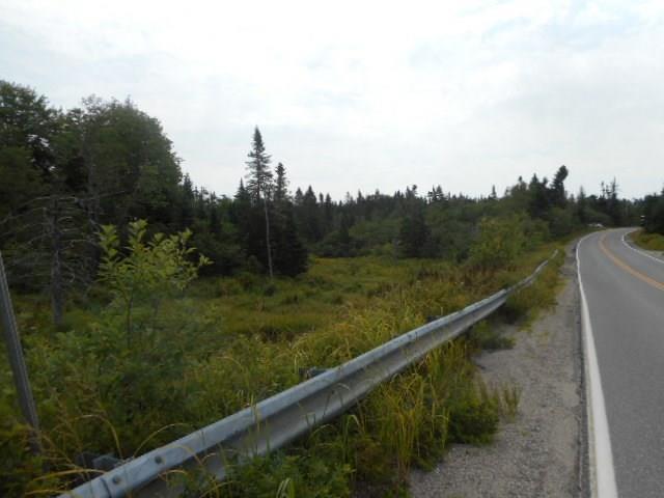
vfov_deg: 54.9
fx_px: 480
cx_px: 332
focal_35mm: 25
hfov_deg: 69.4
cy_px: 249
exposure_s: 1/1000
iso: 80
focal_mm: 4.5
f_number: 3.7
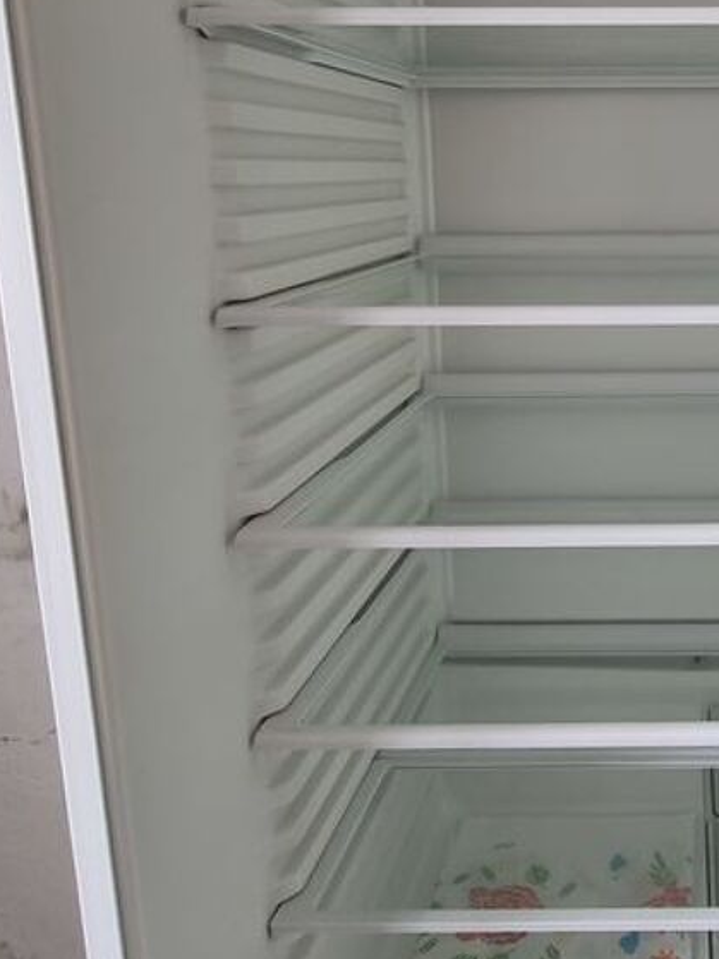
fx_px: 859
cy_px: 325
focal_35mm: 31
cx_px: 710
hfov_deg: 40.2
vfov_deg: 57.2
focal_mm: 2.2
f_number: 2.2
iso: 125
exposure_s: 1/50
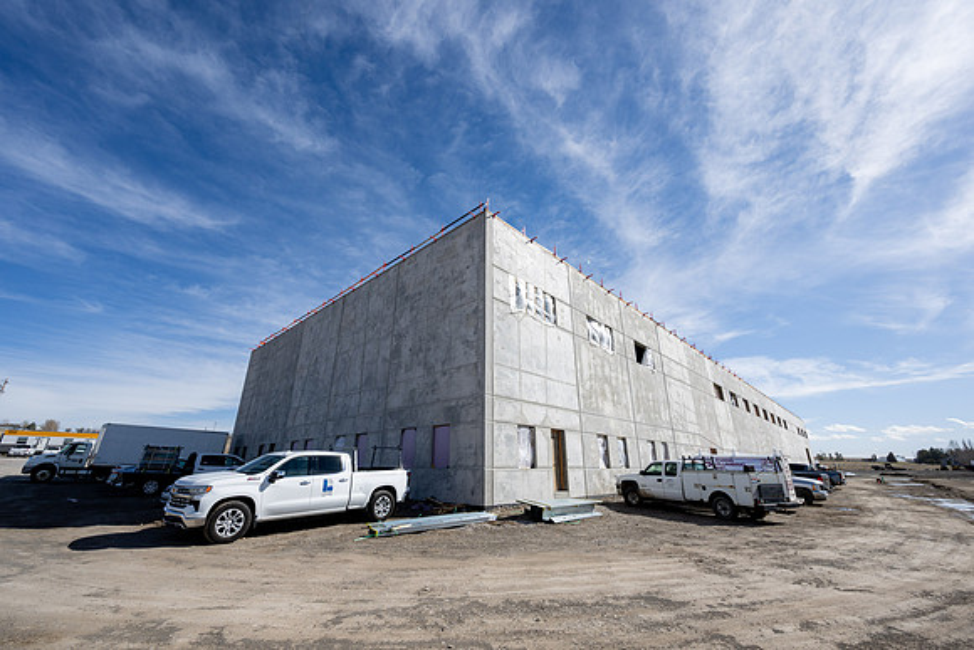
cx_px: 487
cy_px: 325
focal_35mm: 14
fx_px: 379
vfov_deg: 81.2
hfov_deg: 104.2
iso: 250
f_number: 9
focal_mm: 14
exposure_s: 1/640
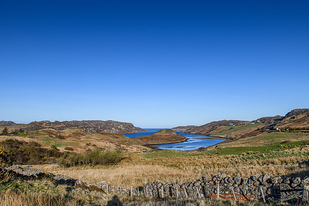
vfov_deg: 47.4
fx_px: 235
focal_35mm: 27
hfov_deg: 66.7
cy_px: 103
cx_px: 154
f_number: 10
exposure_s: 1/1250
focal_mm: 27
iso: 800
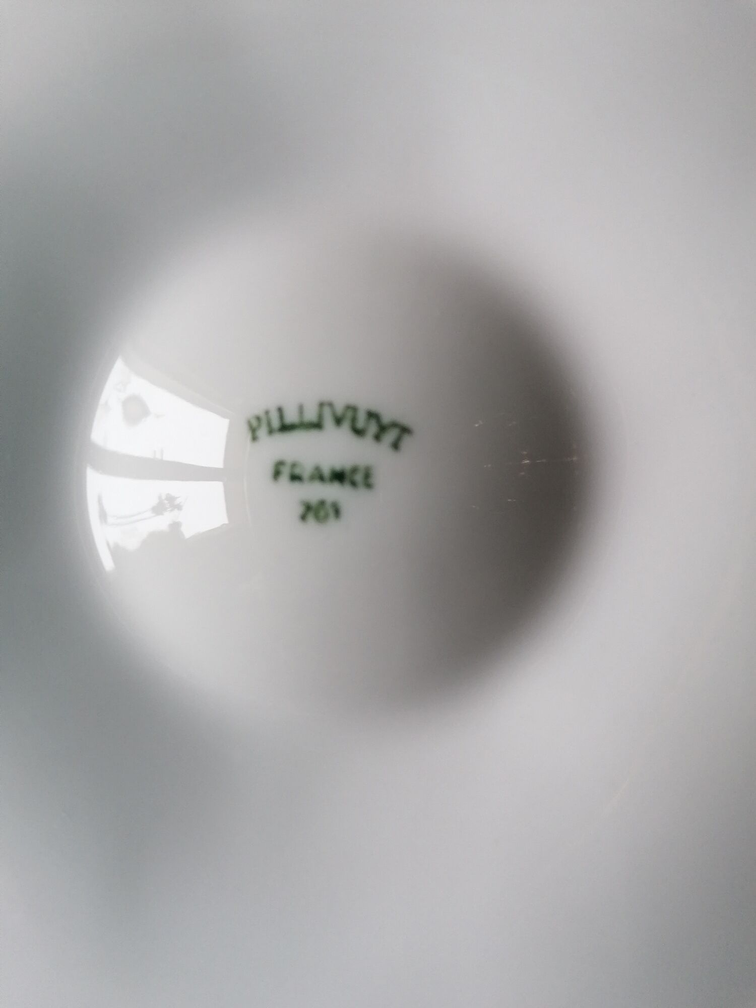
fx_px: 786
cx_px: 378
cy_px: 504
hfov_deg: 51.4
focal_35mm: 27
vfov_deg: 65.3
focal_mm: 4.75
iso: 160
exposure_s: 1/60
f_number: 1.8
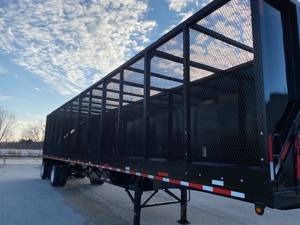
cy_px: 112
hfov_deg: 67.3
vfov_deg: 53.1
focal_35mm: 26
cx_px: 150
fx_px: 225
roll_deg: -2.8
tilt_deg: +9.2
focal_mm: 4.25
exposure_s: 1/2513
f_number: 1.8
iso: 32
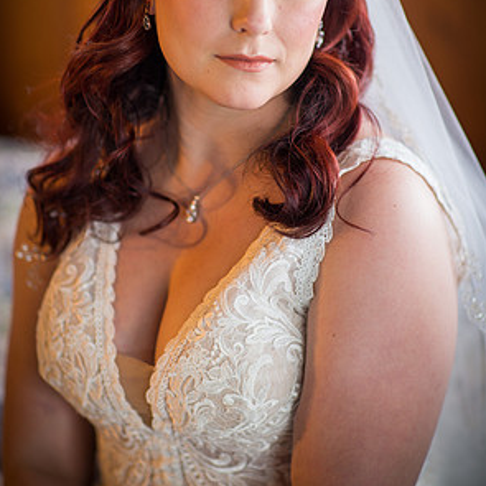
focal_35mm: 110
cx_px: 243
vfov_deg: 15.8
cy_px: 175
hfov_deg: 15.8
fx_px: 1747
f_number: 1.4
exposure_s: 1/30
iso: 400
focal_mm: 85
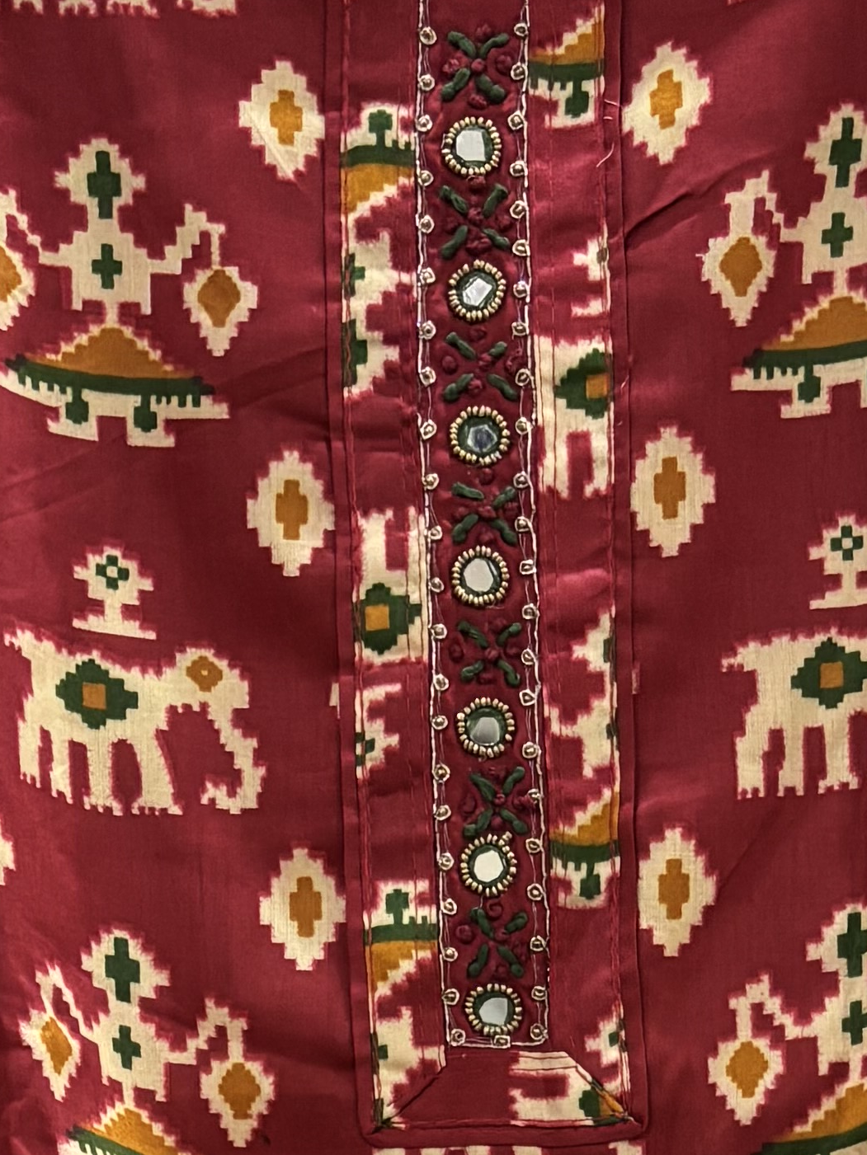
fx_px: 3539
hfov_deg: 13.9
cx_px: 595
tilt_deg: -0.9
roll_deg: -1.3
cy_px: 1833
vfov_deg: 16.5
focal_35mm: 106
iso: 400
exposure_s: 1/33
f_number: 1.6
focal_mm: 5.96
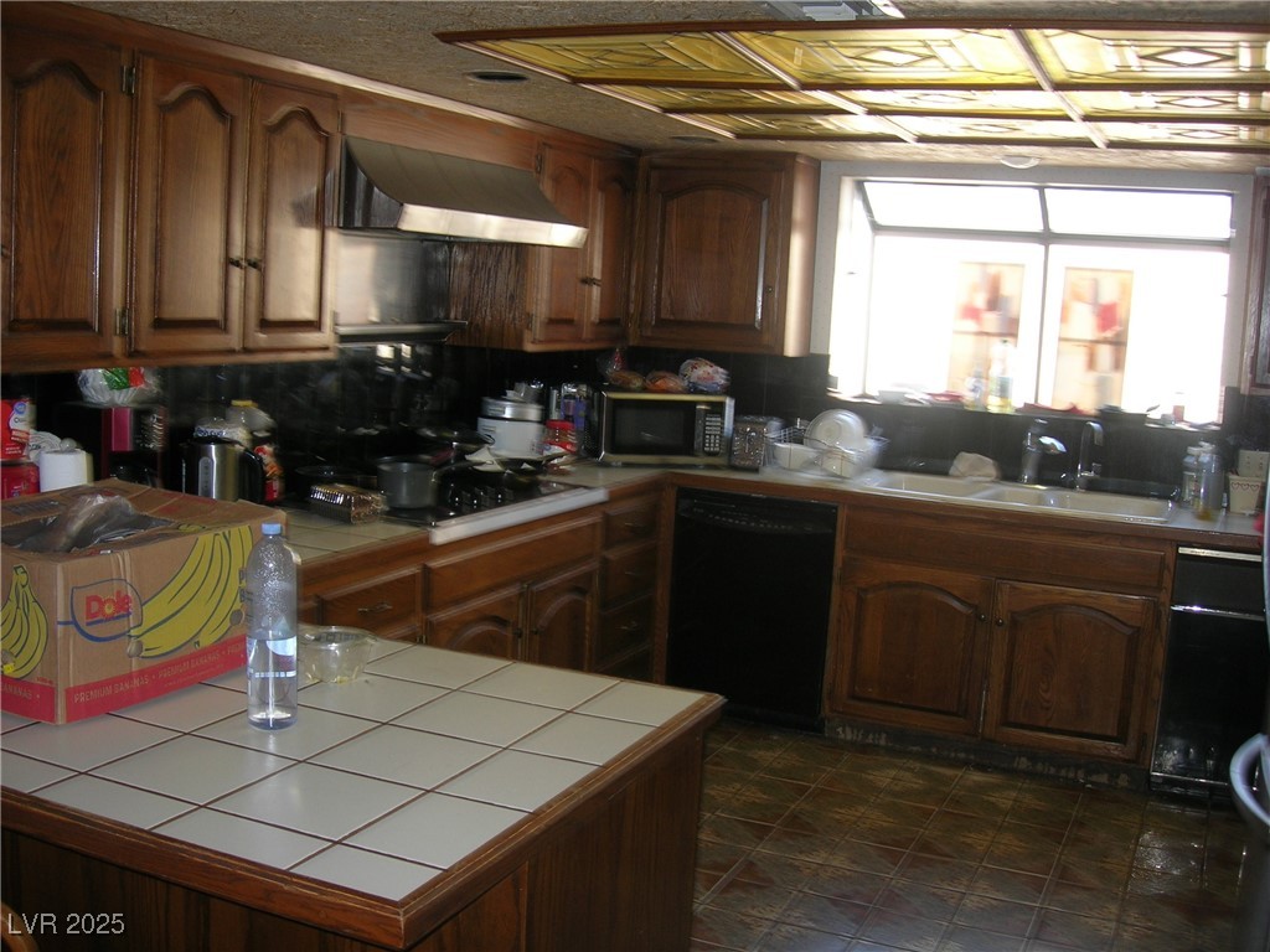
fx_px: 1394
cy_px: 476
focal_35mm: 38
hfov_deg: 49.0
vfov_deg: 37.7
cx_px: 635
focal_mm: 7.8
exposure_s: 1/30
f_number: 2.8
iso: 64
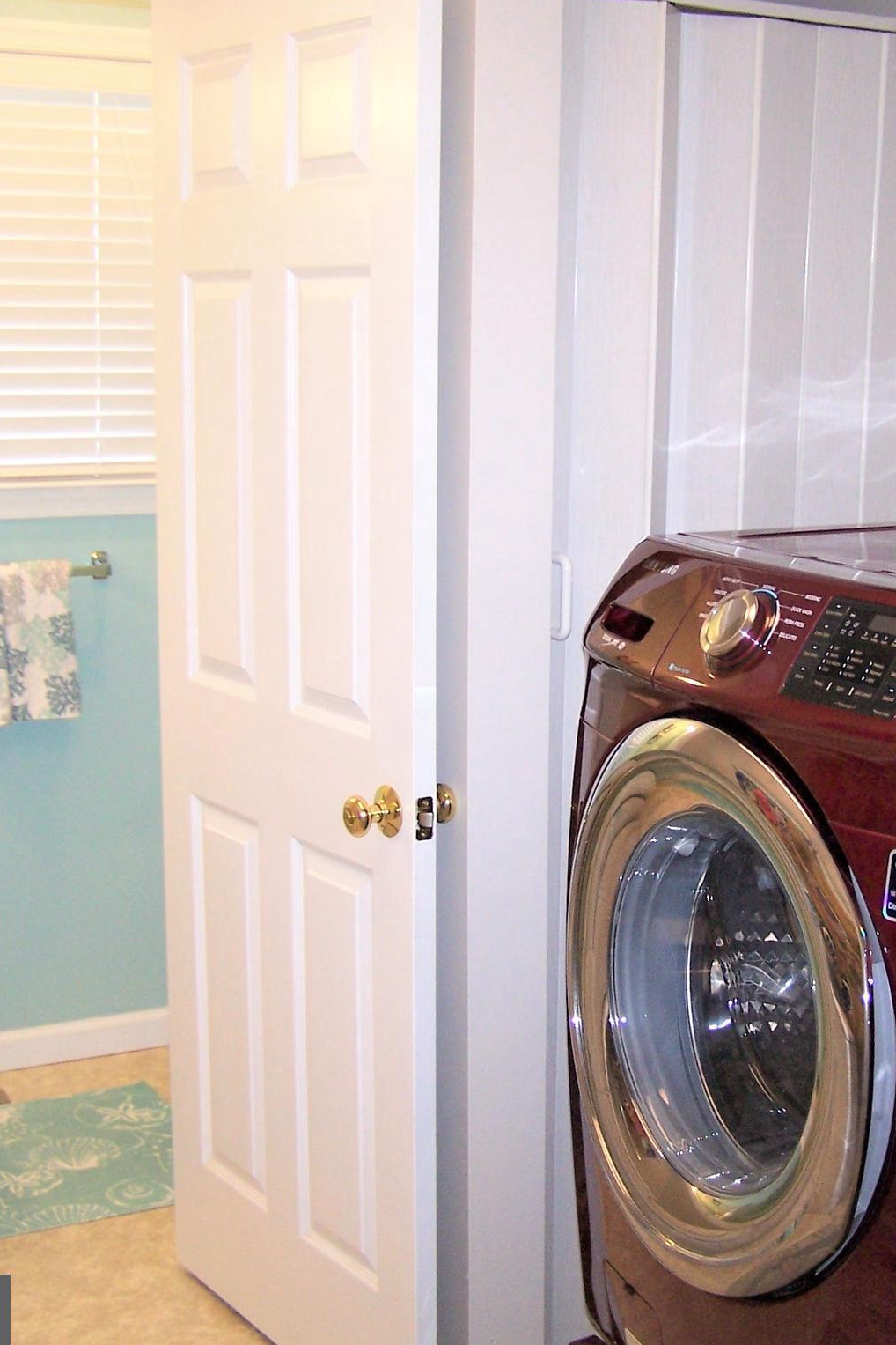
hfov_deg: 25.2
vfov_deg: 37.5
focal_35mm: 53
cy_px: 670
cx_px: 691
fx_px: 1979
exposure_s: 1/60
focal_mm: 6.3
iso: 140
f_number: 2.8
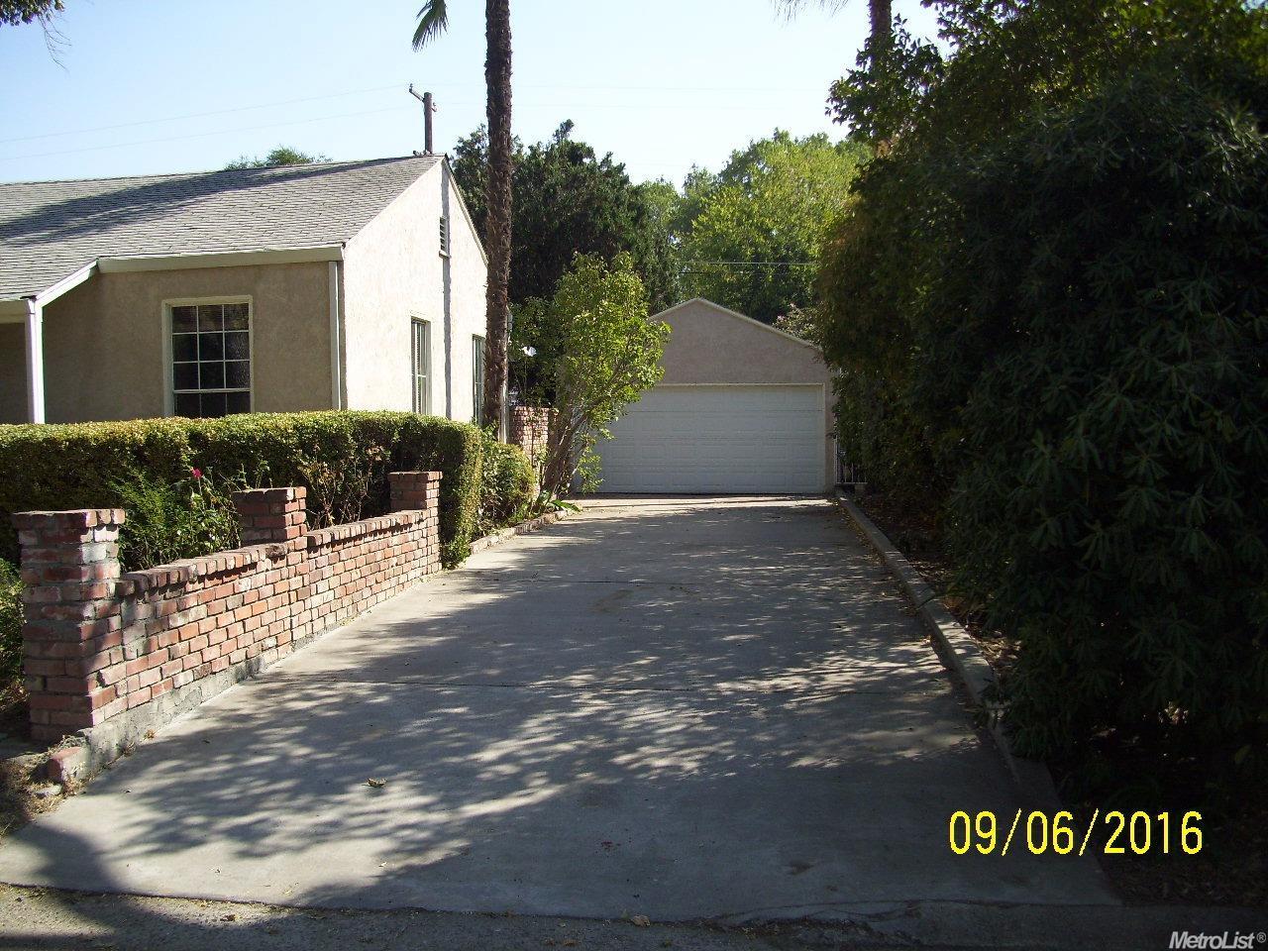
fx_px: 1245
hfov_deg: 54.0
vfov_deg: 41.8
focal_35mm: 34
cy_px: 476
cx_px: 634
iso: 80
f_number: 2.9
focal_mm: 5.7
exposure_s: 1/500
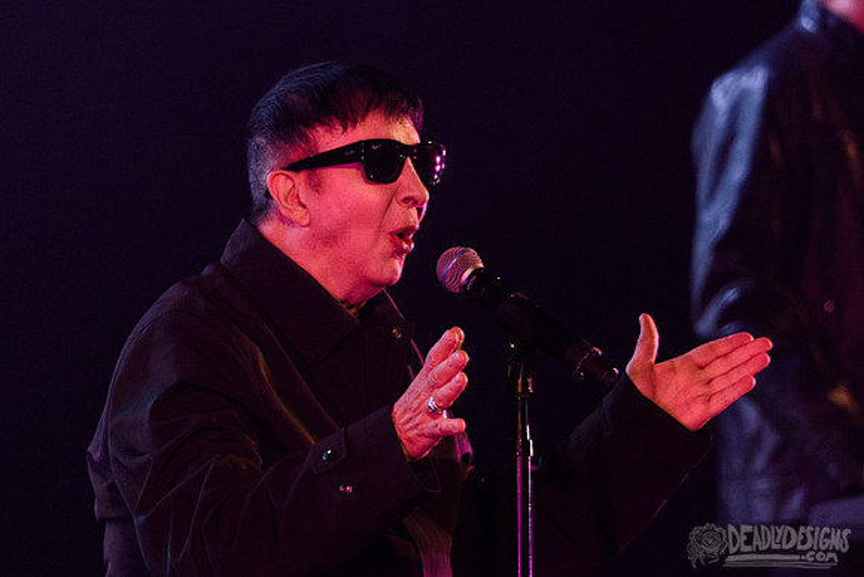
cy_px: 281
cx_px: 512
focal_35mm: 759
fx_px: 18226
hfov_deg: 2.7
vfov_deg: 1.8
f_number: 6.3
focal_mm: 550
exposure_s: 1/160
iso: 4000
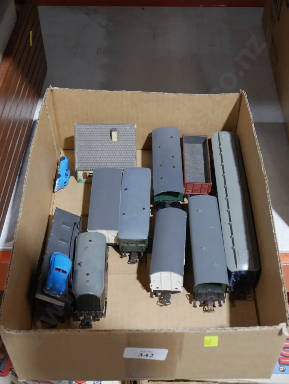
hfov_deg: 29.1
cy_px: 192
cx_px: 144
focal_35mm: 50
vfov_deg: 38.2
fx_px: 556
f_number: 6.3
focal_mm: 25
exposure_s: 1/60
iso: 1600
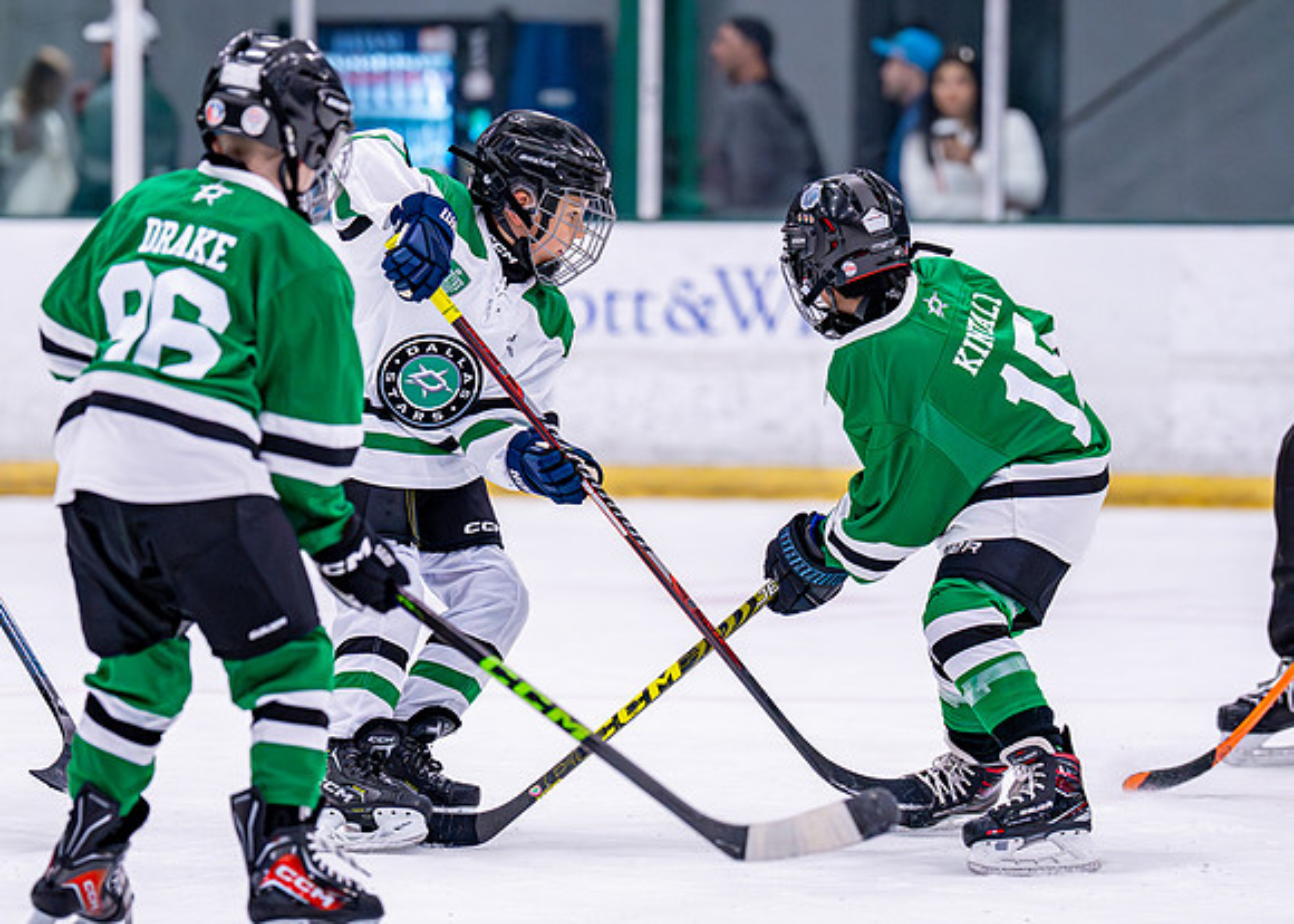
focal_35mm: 228
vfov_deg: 6.3
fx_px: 8359
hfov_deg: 8.8
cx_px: 483
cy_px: 480
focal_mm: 138
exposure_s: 1/1250
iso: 2500
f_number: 2.8
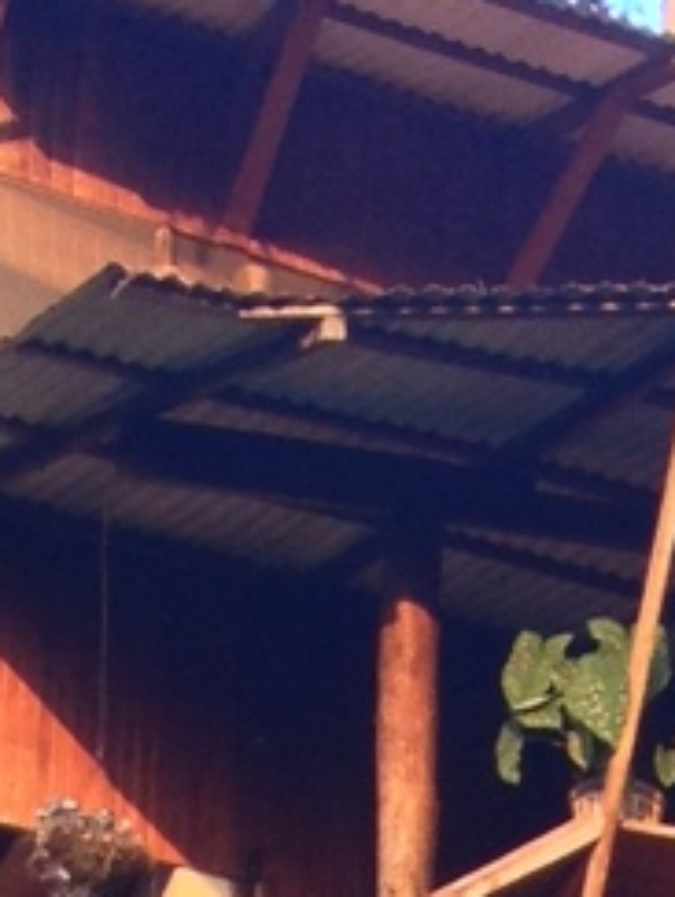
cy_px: 2462
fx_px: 5964
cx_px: 1420
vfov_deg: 7.7
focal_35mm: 230
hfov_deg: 6.3
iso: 50
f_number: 2.4
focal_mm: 4.28
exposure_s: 1/40
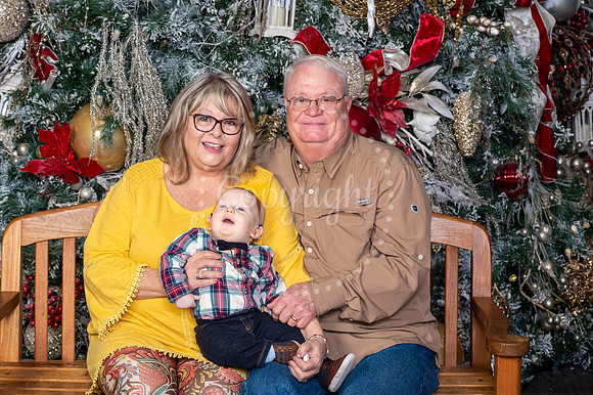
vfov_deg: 16.1
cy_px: 198
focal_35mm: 85
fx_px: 1399
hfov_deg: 23.9
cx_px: 296
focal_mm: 85
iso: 400
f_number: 8
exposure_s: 1/125
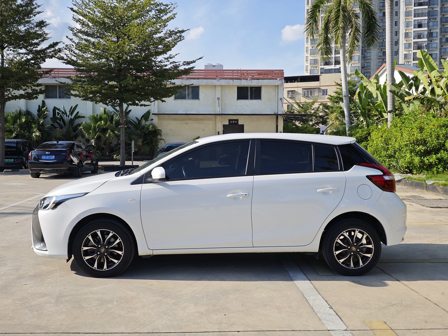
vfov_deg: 40.7
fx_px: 453
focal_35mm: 35
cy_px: 168
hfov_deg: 52.6
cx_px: 224
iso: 50
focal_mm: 6.55
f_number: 1.6
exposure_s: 1/1827
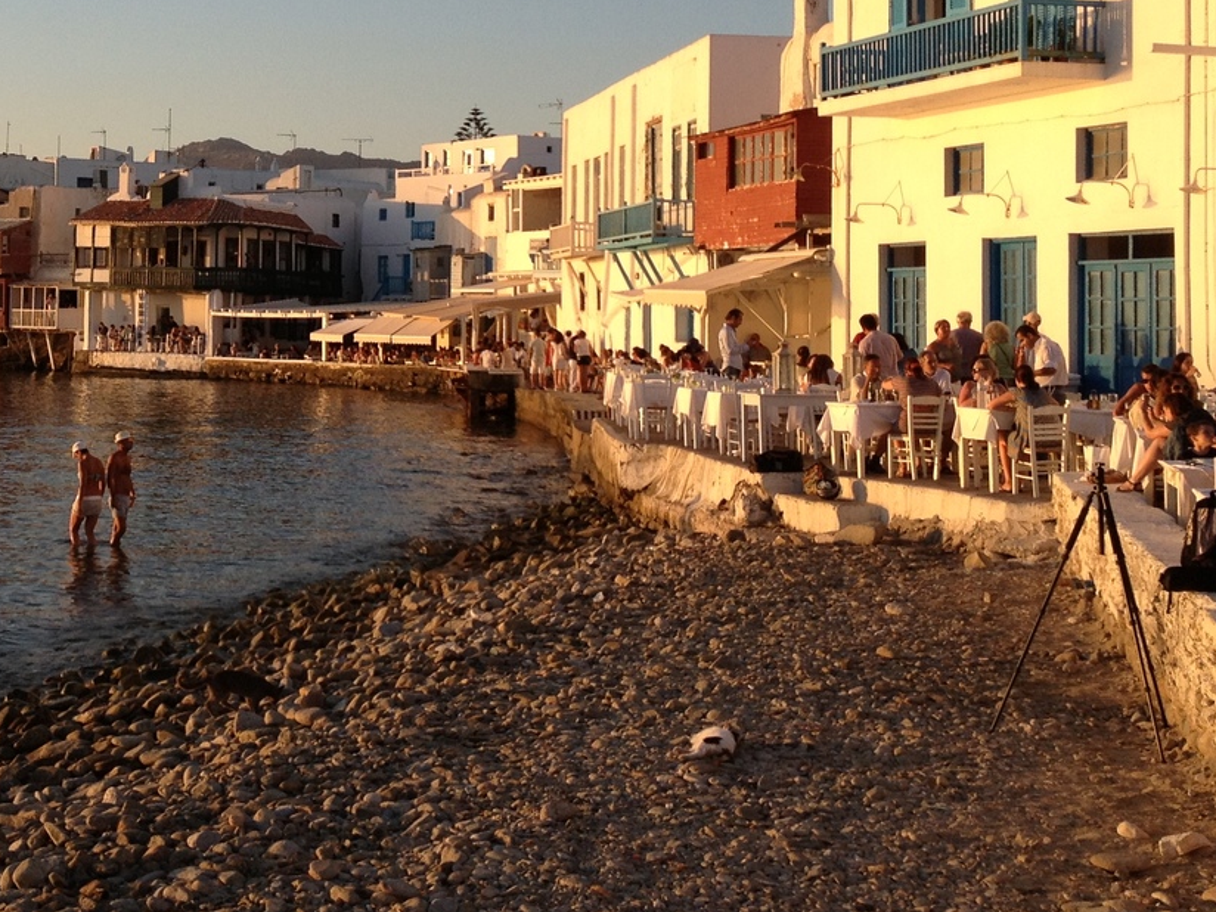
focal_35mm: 68
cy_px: 214
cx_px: 208
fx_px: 2389
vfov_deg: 21.4
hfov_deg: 27.9
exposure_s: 1/657
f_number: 2.4
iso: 50
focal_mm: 4.28
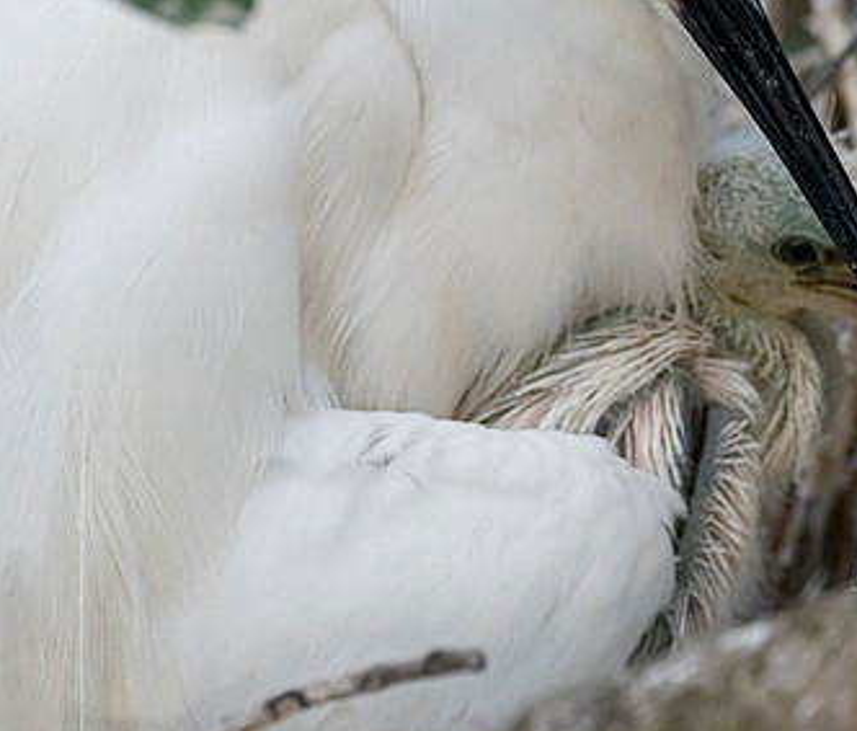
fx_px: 22199
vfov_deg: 1.9
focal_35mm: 853
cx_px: 256
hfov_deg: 2.2
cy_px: 140
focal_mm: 350
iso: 2000
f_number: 7.1
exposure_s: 1/2000
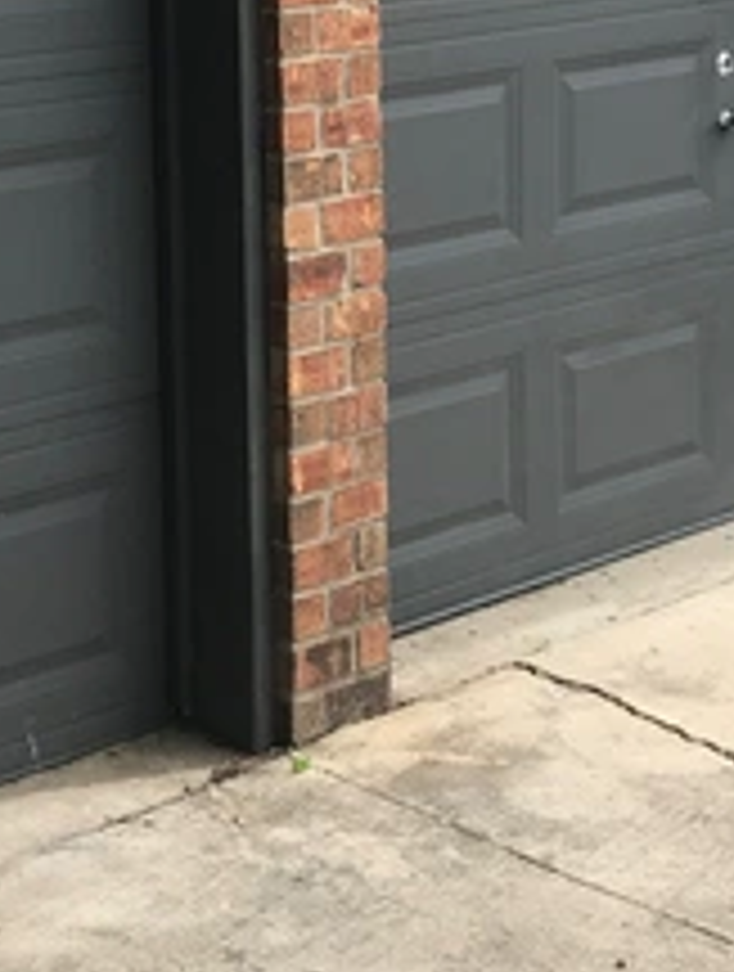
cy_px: 189
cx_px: 223
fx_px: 2732
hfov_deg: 15.3
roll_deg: +0.3
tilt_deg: -8.3
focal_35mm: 97
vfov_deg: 20.0
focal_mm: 3.99
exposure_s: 1/754
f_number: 1.8
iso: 20
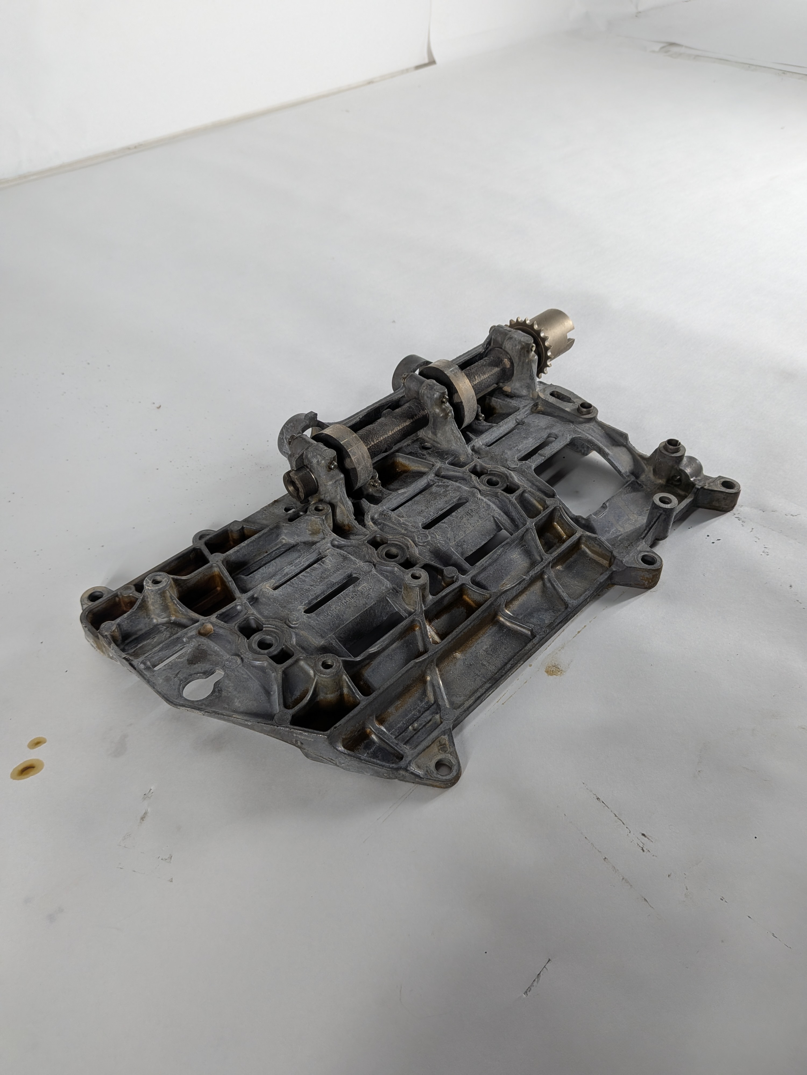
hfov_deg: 56.8
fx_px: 746
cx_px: 404
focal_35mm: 24
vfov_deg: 71.6
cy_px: 538
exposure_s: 1/277
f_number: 1.7
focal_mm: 4.53
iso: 33
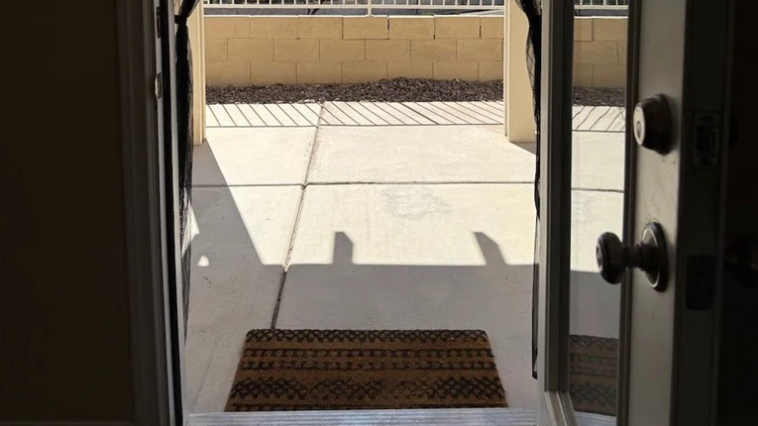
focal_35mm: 35
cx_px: 379
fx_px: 703
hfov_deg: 56.6
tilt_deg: -5.2
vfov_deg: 31.4
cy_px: 9
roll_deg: +0.4
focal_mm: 6.76
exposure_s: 1/5319
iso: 80
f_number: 1.78
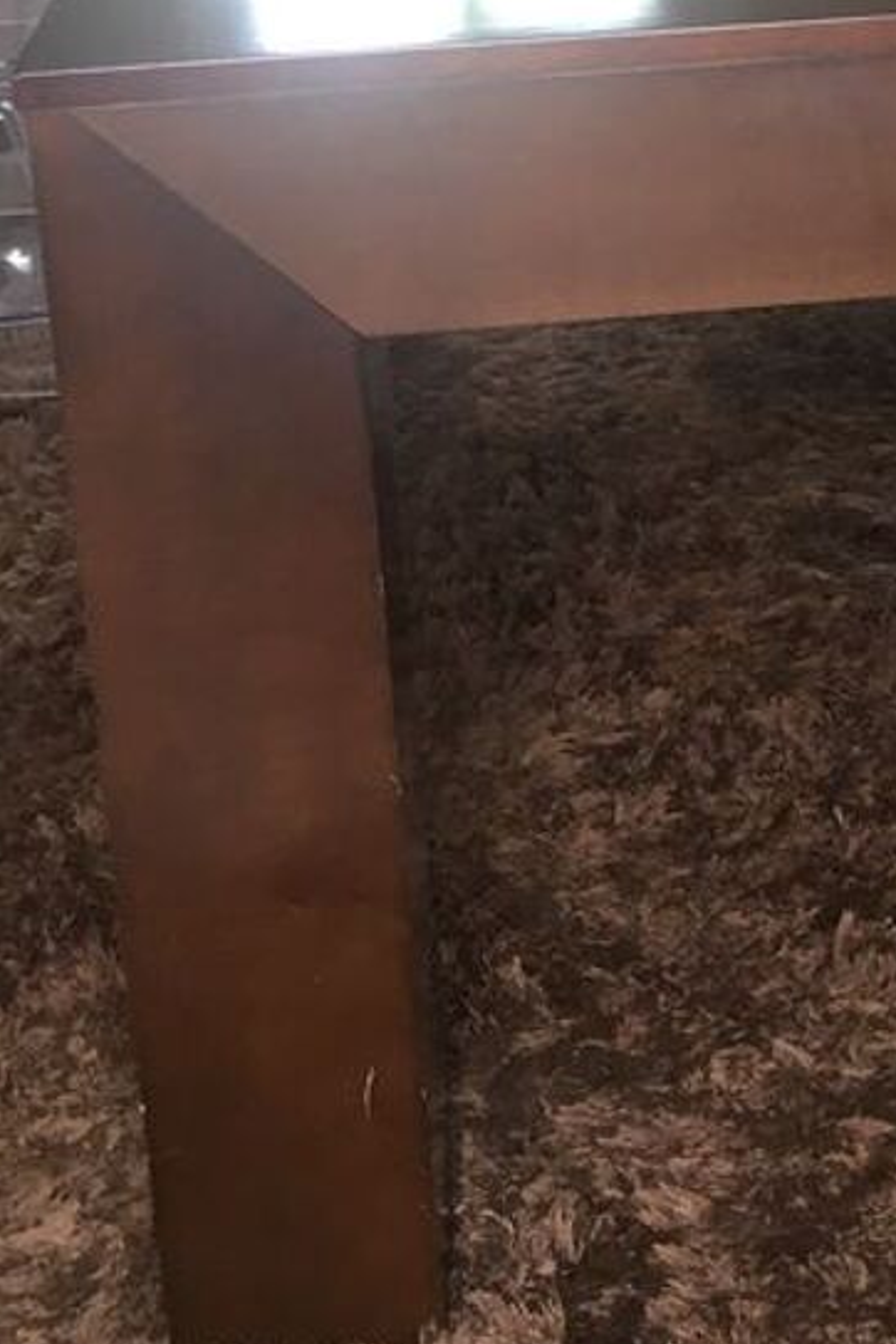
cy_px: 24
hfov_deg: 18.1
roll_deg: +3.0
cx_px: 839
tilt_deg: -15.9
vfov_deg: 26.0
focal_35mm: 74
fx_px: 2762
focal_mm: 4.15
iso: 64
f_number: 2.2
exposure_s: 1/33
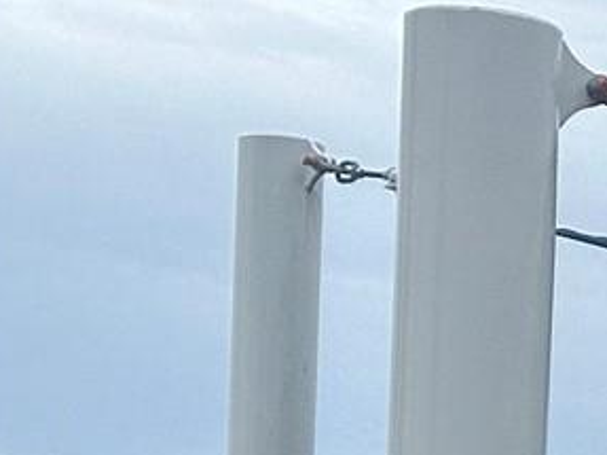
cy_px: 1096
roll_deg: -2.2
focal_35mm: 268
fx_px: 4697
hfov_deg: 6.8
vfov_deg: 5.4
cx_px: 1671
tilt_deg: -0.9
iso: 64
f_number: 1.78
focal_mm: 6.86
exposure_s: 1/1613
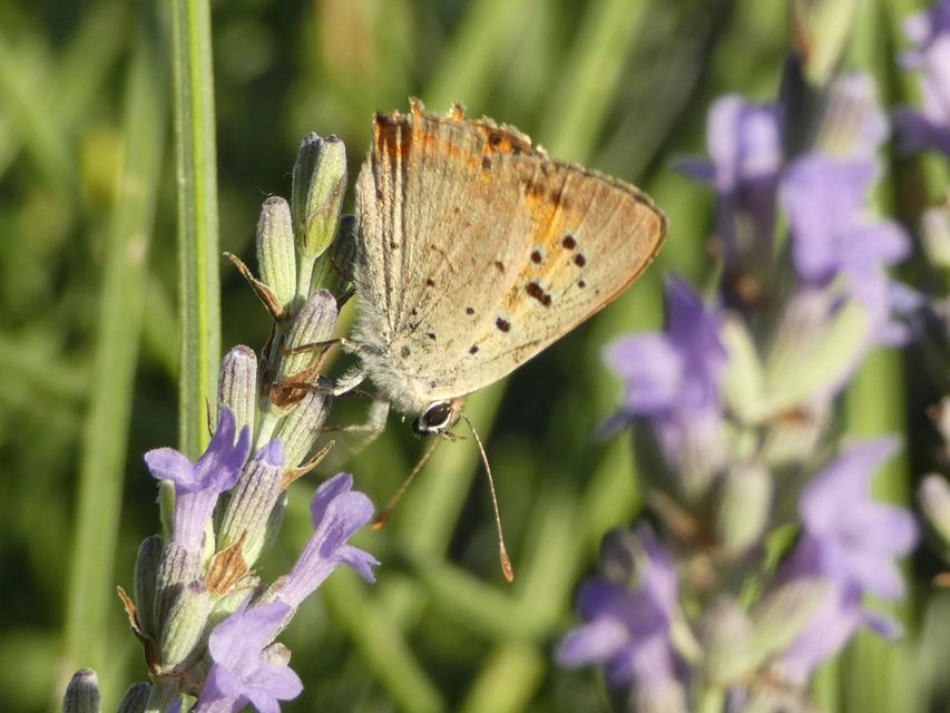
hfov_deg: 13.4
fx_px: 4035
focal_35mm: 147
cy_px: 356
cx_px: 475
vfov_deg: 10.1
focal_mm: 26.3
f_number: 5.4
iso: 80
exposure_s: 1/80
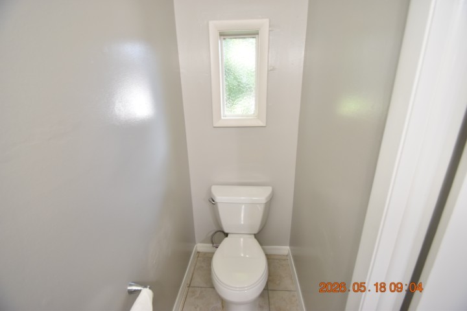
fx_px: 195
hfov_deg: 100.4
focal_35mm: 15
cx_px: 234
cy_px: 156
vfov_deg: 77.3
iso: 800
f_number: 3.5
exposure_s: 1/20
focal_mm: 10
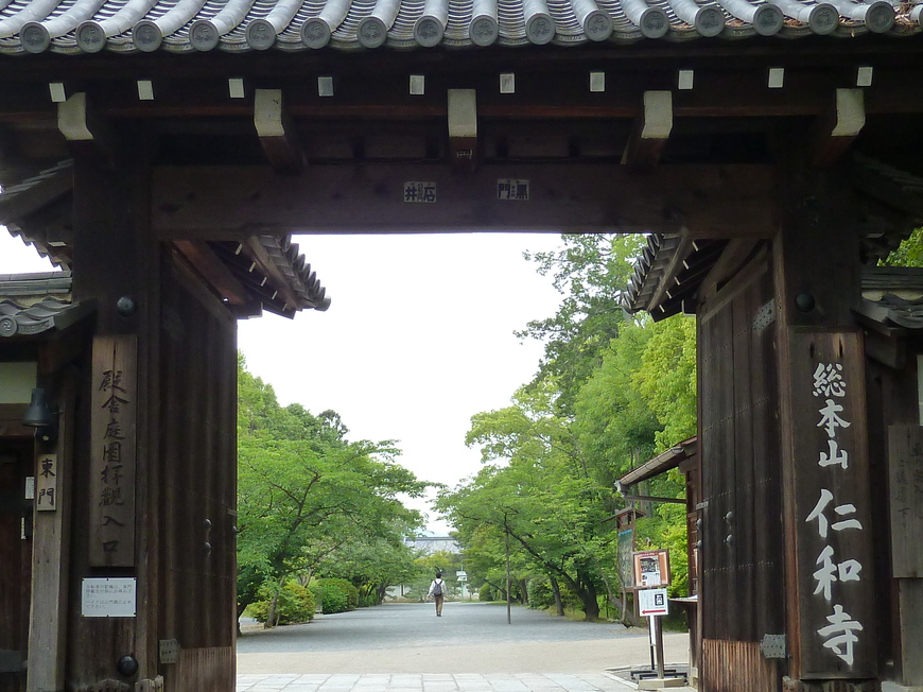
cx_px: 487
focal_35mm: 46
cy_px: 481
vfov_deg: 31.2
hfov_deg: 41.2
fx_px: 1226
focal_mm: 4.1
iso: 125
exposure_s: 1/100
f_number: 3.3
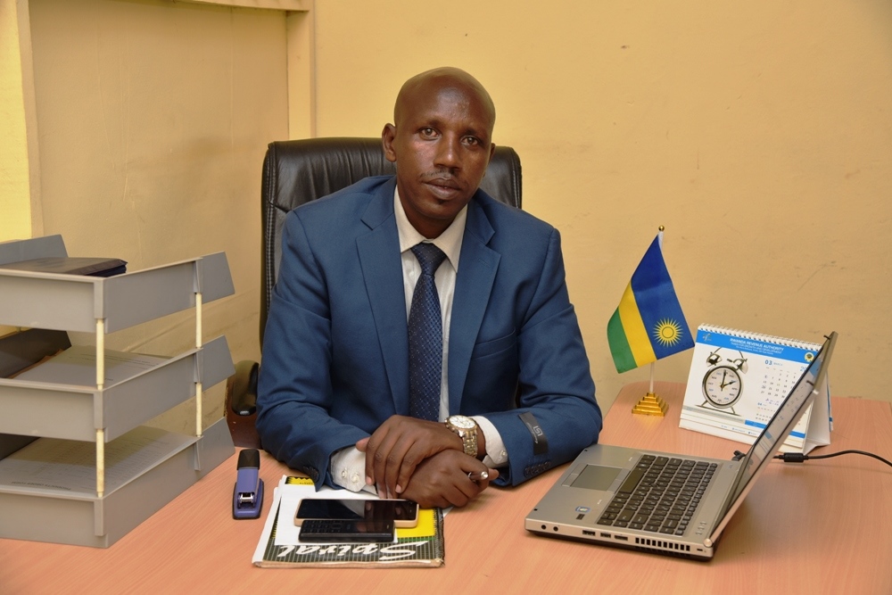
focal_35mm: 50
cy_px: 298
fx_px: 1239
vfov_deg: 27.0
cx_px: 446
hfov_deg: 39.6
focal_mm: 50
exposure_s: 1/250
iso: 125
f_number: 5
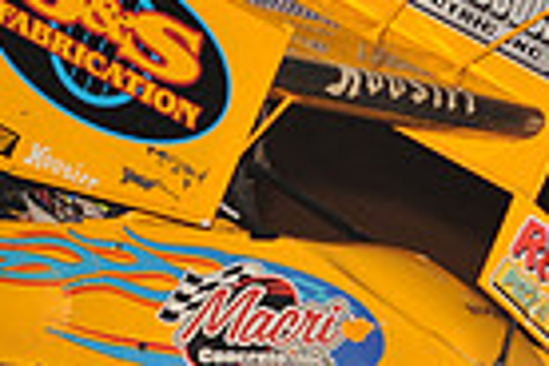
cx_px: 219
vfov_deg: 3.1
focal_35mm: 440
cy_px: 263
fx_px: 6709
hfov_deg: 4.7
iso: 800
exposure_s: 1/320
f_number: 6.3
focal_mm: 105
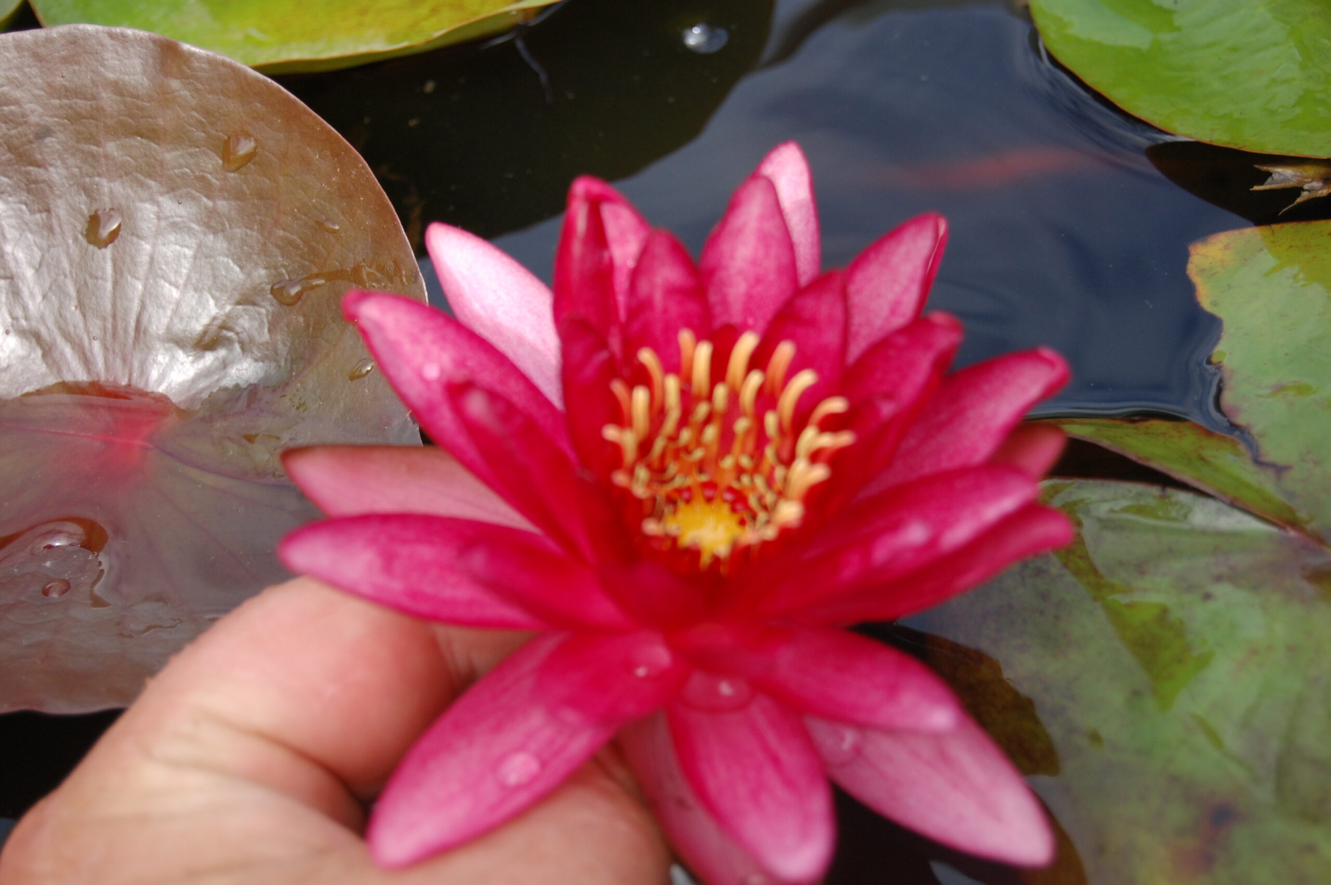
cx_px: 666
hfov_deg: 24.6
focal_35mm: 82
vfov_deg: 16.5
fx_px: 3047
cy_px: 442
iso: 400
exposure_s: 1/400
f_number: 5.6
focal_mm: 55
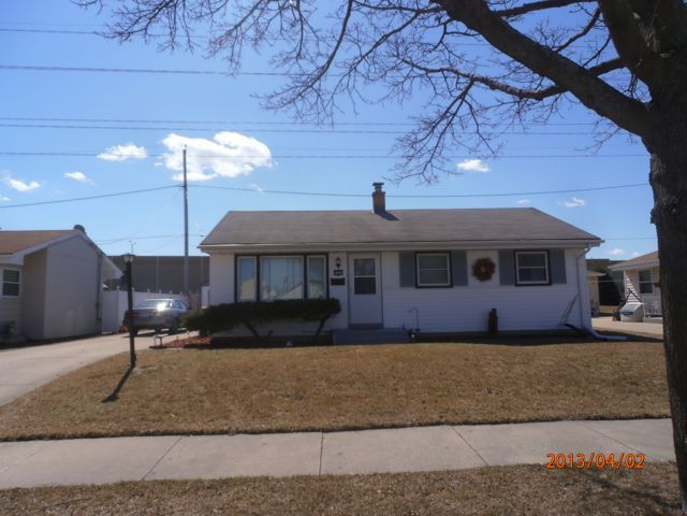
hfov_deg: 71.6
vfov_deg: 56.8
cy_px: 258
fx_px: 476
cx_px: 344
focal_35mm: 24
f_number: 3
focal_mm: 4.2
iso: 80
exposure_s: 1/1600
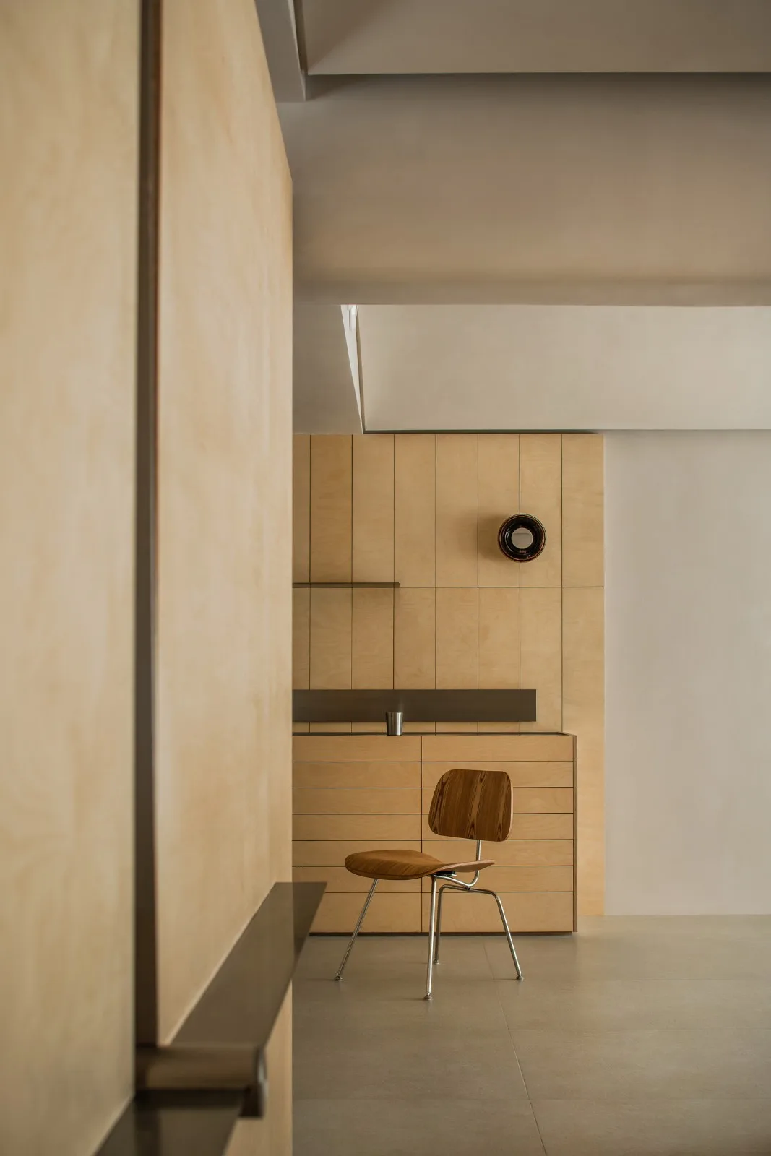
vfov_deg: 43.6
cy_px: 578
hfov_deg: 29.9
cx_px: 386
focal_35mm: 45
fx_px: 1445
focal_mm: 45
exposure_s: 1/10
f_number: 5
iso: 100
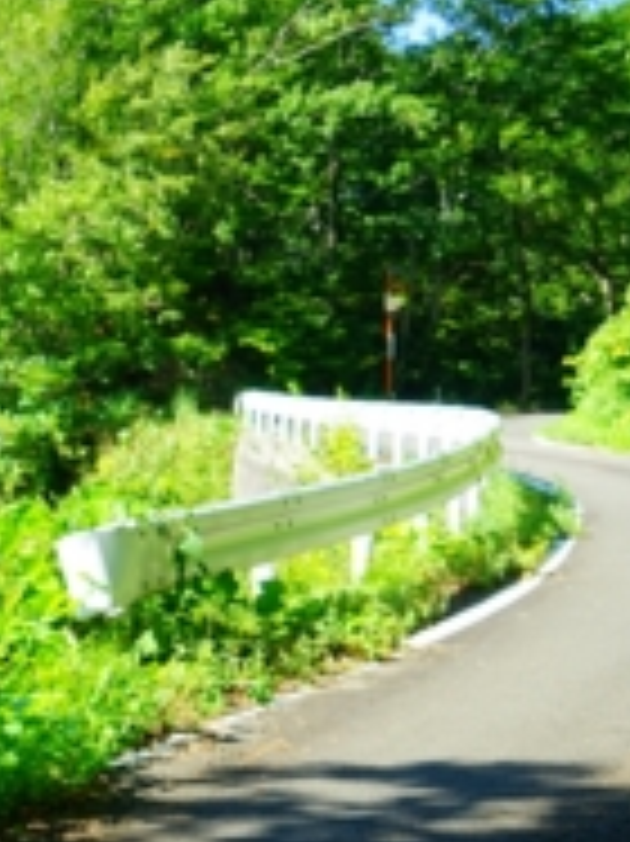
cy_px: 621
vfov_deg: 19.7
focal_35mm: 99
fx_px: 2405
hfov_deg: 13.3
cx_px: -536
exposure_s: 1/80
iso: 100
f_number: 6.3
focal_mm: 24
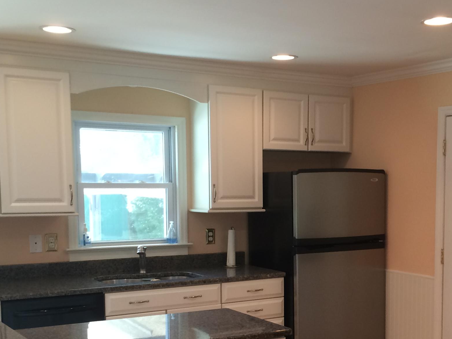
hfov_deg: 33.7
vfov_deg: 25.7
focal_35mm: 56
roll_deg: -0.3
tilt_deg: -5.9
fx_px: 731
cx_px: 333
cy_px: 266
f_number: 2.2
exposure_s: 1/30
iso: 80
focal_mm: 4.15
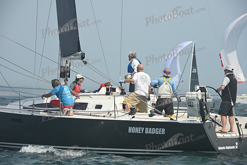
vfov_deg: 8.6
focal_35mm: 160
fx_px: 1098
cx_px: 124
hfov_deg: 12.8
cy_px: 82
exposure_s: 1/1250
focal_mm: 160
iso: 320
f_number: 9
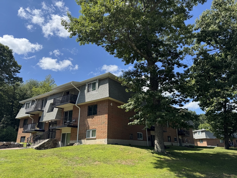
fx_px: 164
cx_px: 118
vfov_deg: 56.8
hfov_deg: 71.6
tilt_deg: +18.9
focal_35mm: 24
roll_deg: +0.4
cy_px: 89
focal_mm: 6.76
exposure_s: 1/2604
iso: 80
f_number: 1.78
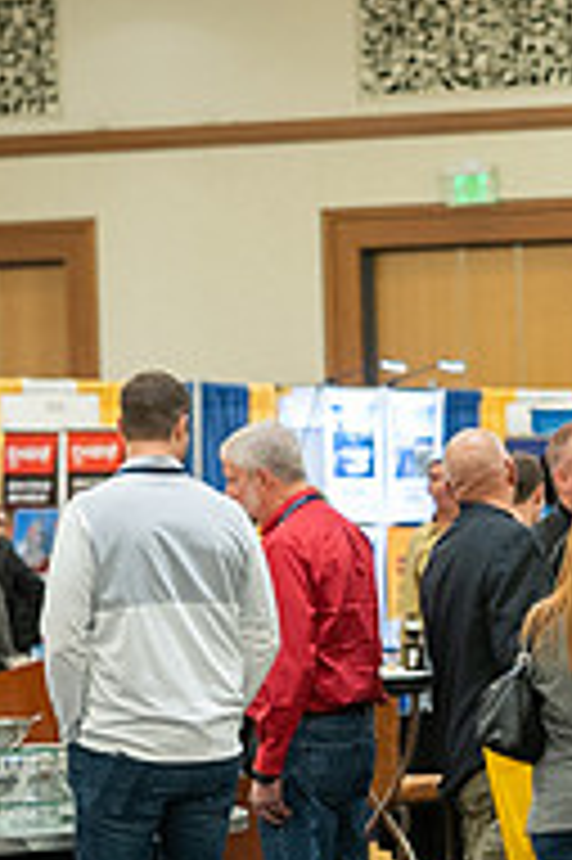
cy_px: 606
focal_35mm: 274
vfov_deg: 7.5
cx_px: 572
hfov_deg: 5.0
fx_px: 6542
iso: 3200
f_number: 2.8
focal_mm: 90
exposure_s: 1/160
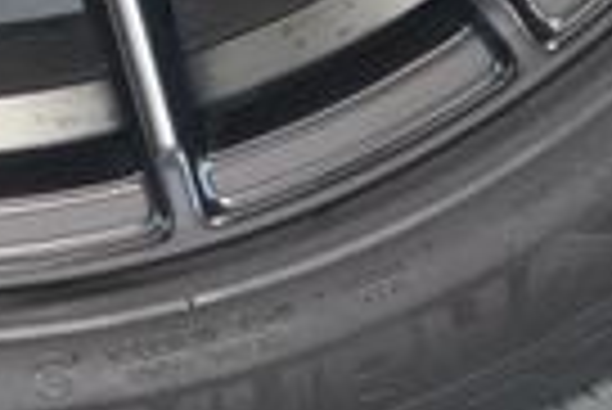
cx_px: -72
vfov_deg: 2.7
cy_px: -827
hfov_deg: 4.1
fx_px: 8560
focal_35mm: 503
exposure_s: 1/100
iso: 12800
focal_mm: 67
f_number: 5.6
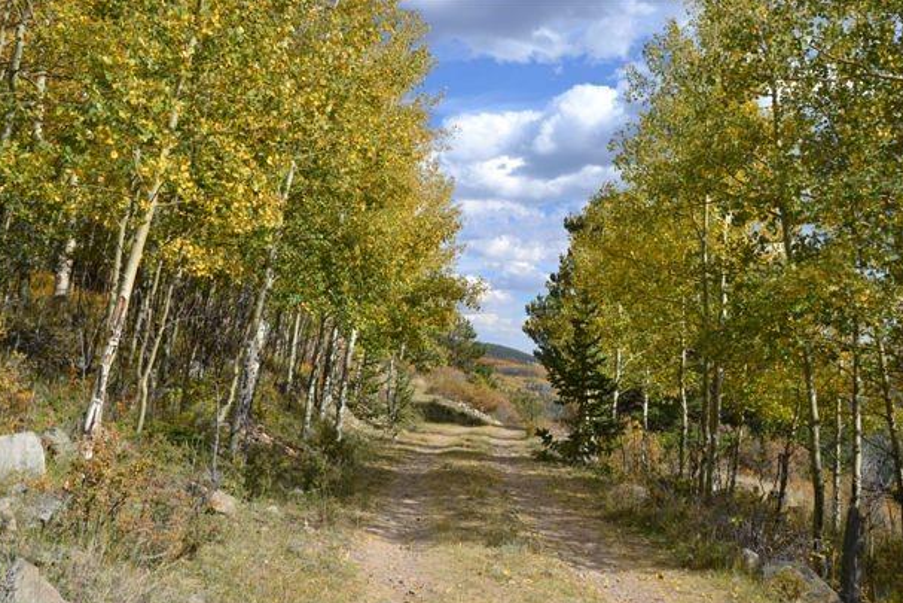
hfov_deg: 49.0
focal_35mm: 40
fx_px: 992
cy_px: 315
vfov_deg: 33.8
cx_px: 463
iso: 100
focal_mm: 25
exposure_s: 1/250
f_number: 8
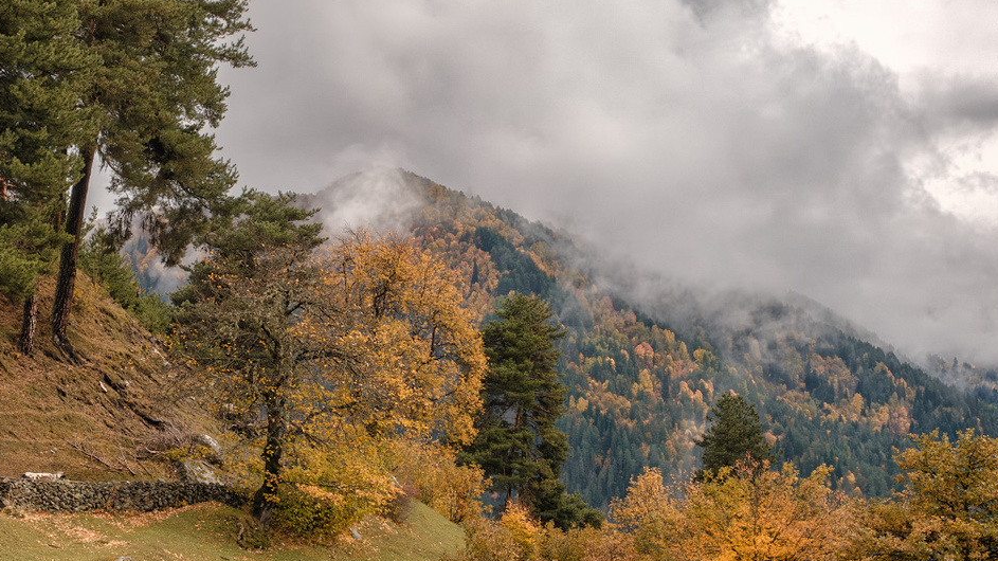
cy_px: 344
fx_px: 1852
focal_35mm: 70
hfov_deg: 29.7
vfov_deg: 17.2
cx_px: 269
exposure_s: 1/340
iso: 500
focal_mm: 23
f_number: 11
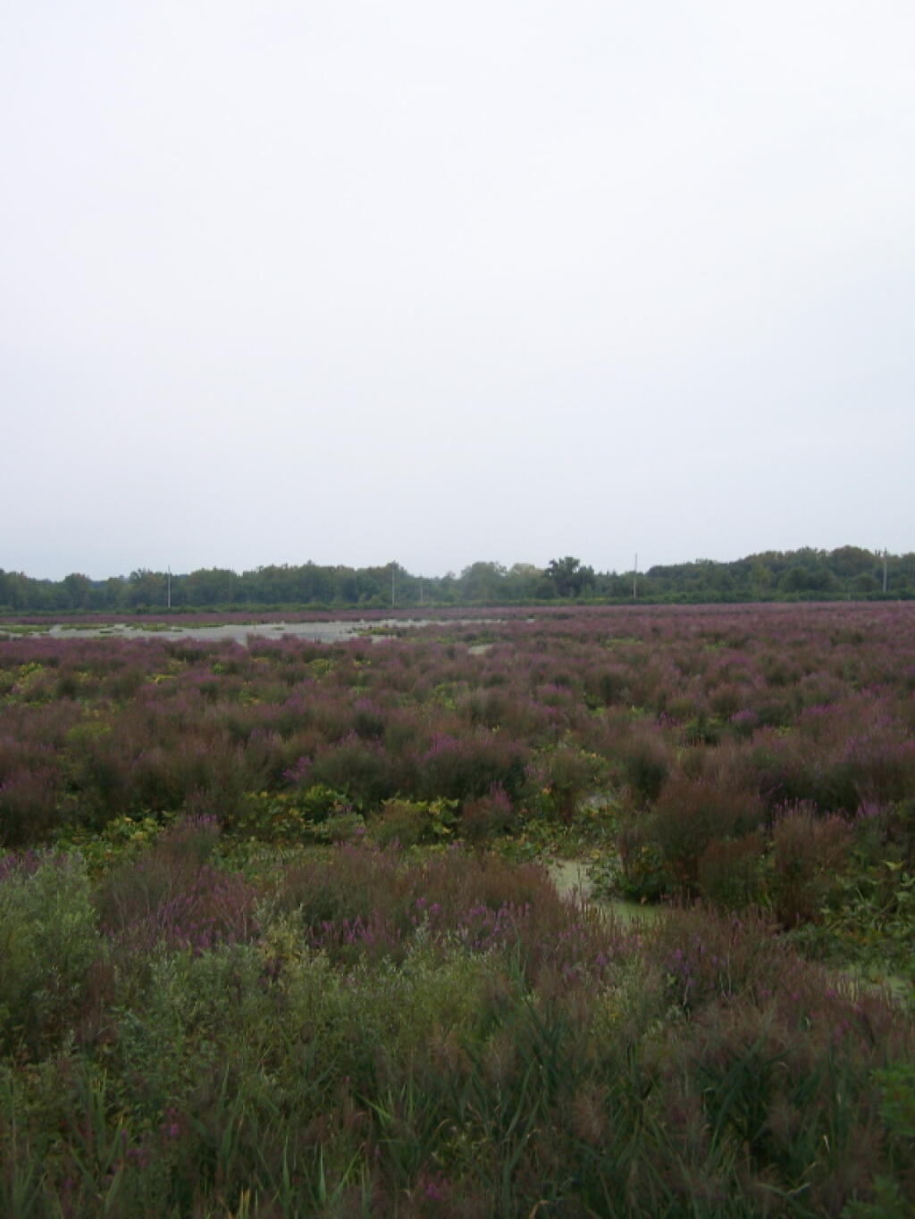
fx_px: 1339
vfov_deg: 49.0
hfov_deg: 37.7
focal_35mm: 38
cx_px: 458
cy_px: 610
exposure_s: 1/80
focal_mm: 6.3
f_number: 2.8
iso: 80
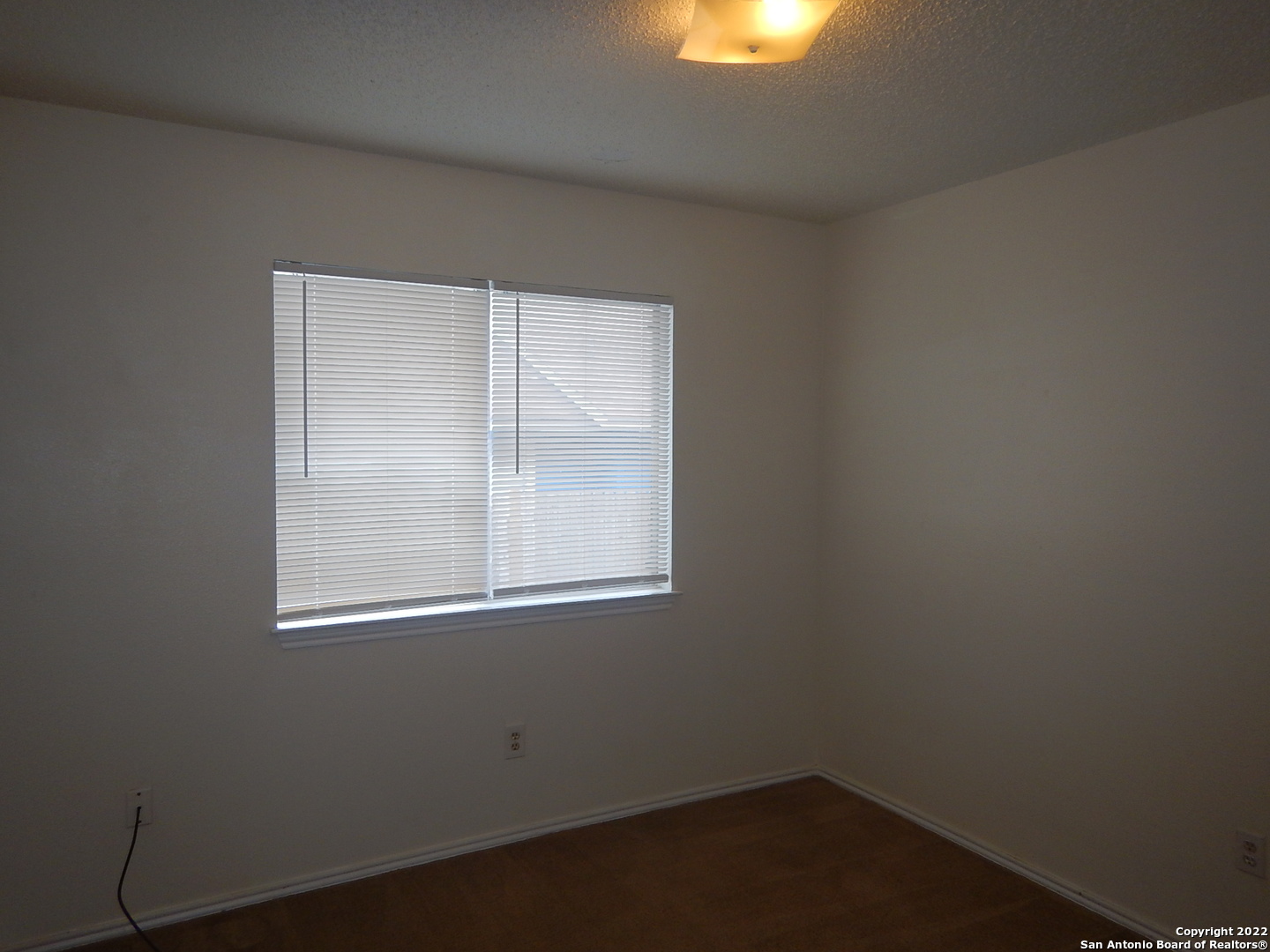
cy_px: 476
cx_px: 635
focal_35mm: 24
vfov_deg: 56.8
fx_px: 881
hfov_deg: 71.6
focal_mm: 4.3
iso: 125
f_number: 2.8
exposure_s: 1/60
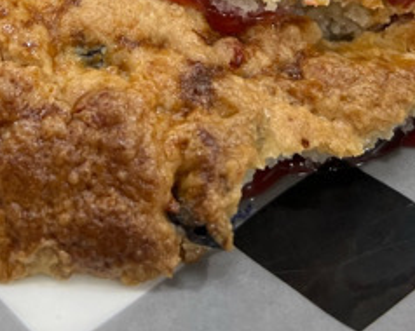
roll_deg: -1.0
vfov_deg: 15.8
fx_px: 1117
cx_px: 139
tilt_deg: -35.2
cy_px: -133
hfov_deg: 21.0
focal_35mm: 91
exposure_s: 1/120
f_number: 1.5
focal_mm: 5.7
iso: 125
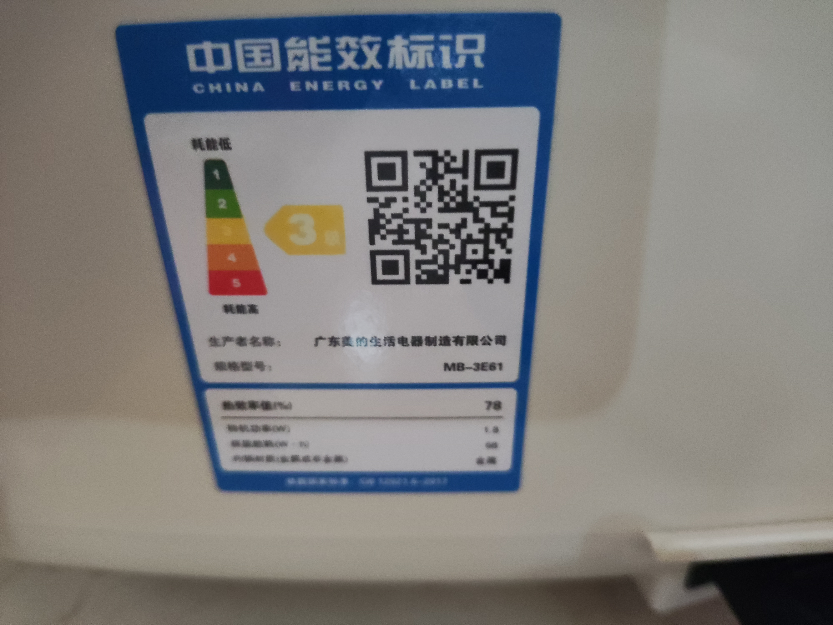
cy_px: 312
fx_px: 602
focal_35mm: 25
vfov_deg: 54.9
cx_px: 416
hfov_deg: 69.4
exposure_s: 1/20
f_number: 1.79
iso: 1929
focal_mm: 4.71
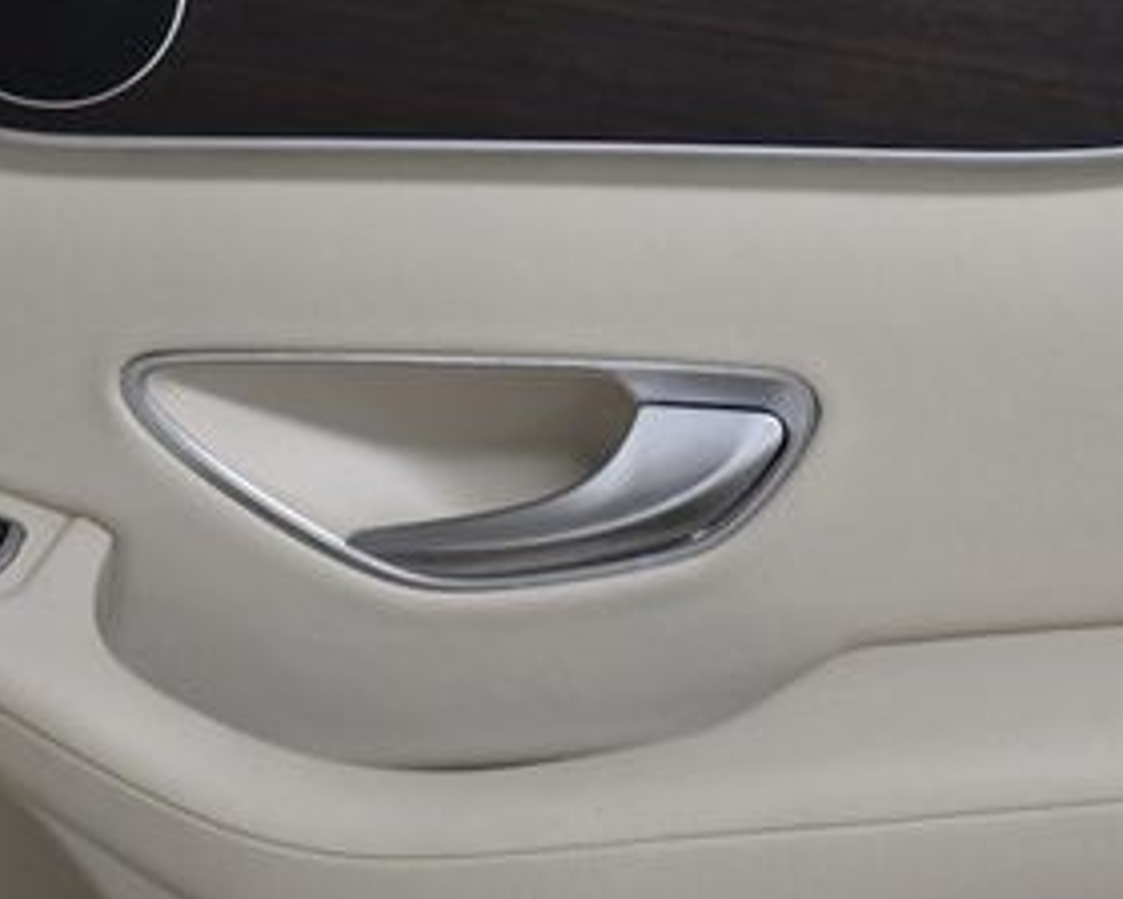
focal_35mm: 161
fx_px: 5351
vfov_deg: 9.6
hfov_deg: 12.0
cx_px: 762
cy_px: 315
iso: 1250
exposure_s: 1/200
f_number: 4.8
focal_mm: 50
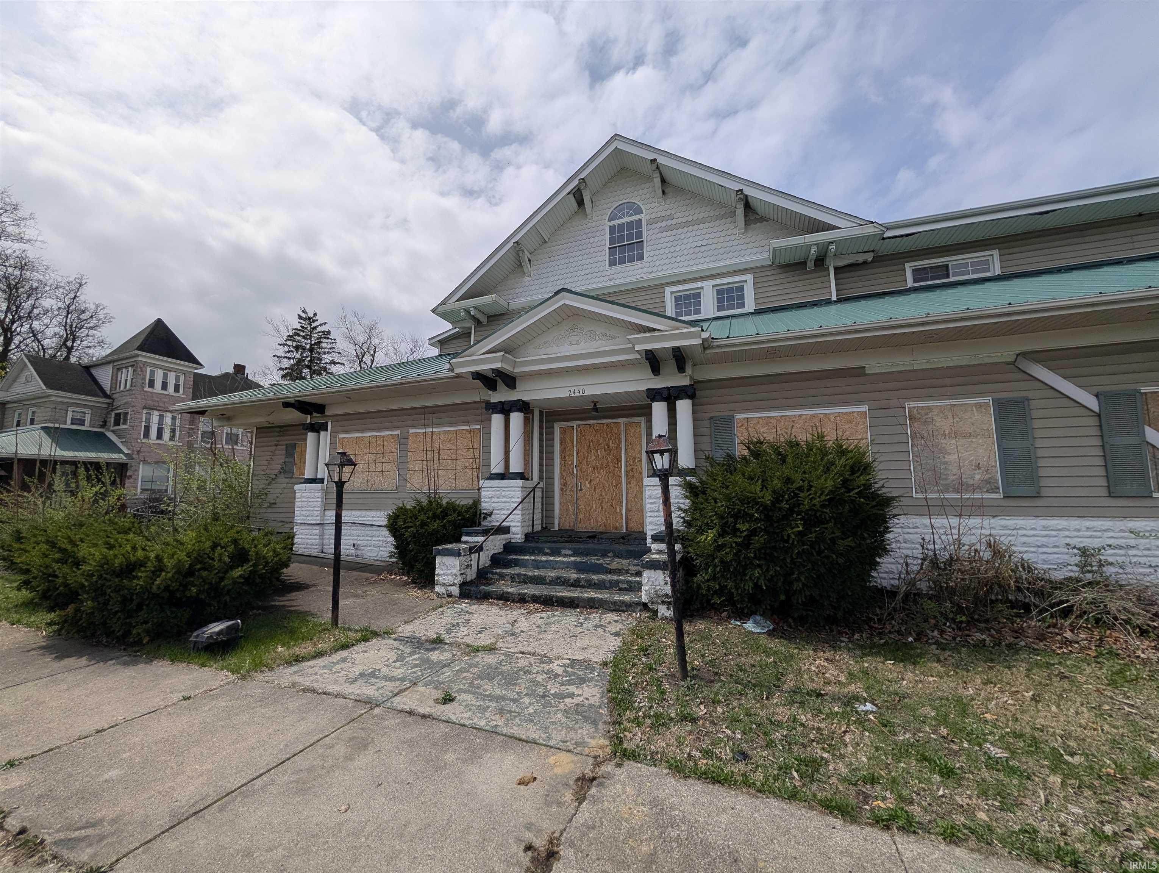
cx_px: 580
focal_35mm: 12
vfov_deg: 94.6
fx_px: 402
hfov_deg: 110.5
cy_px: 436
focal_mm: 2.02
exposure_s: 1/9709
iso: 61
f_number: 1.7
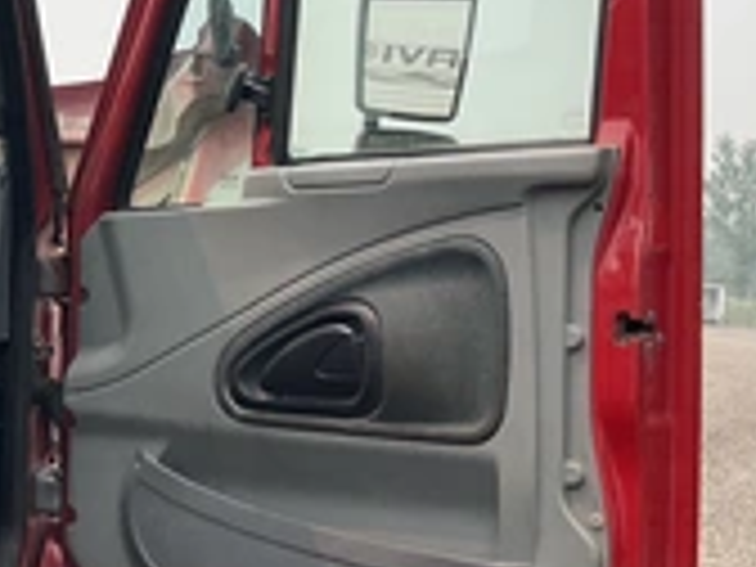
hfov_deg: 27.1
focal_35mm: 69
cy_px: 230
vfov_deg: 21.3
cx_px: 63
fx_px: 1507
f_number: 1.8
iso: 25
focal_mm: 3
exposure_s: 1/869
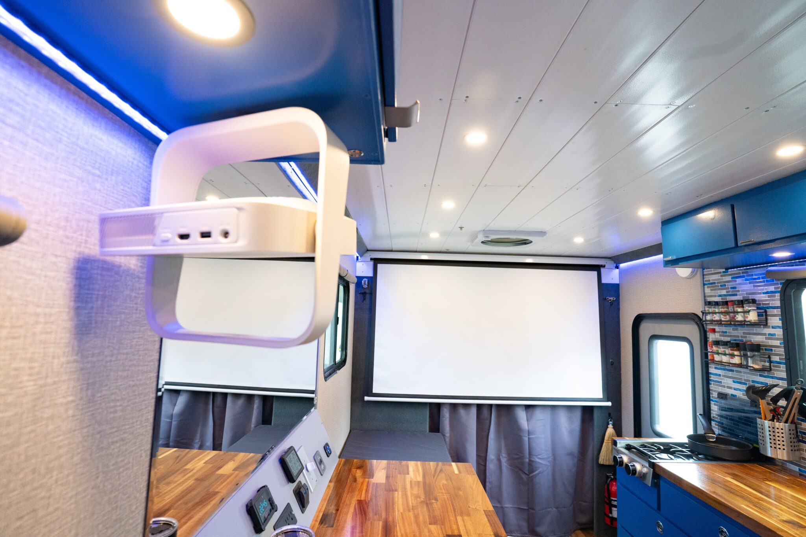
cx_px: 403
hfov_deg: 93.3
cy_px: 268
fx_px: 381
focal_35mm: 17
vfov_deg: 70.4
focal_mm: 17
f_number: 5
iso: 1600
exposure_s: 1/80
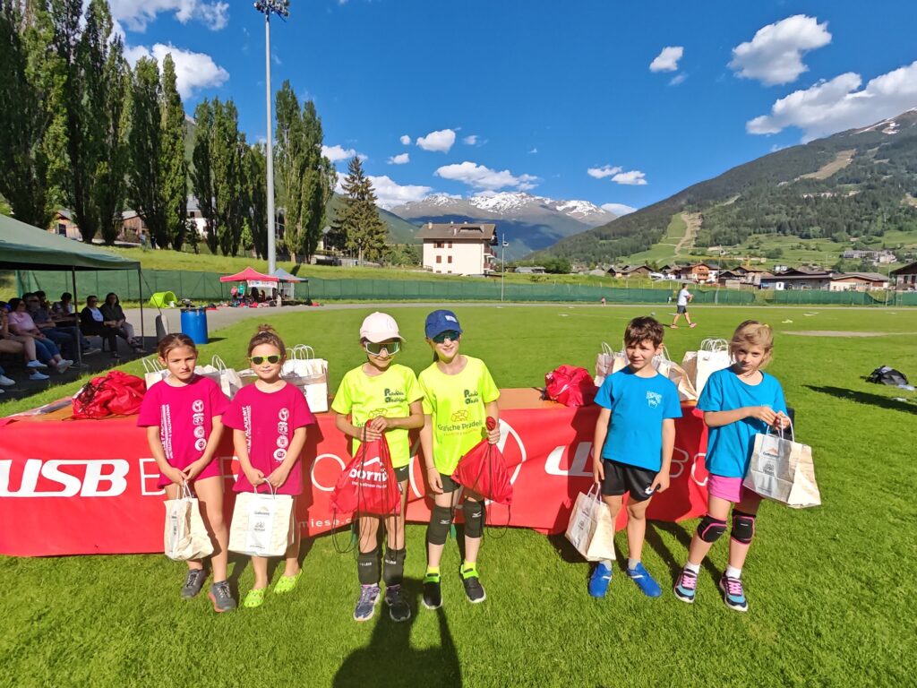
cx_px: 458
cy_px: 344
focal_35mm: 18
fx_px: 477
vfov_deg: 71.6
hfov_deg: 87.8
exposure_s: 1/1600
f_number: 2
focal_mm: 1.82
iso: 50
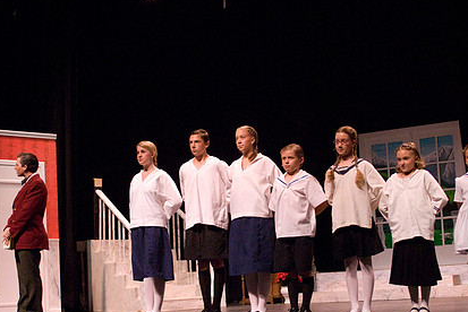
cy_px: 176
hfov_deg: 33.9
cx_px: 232
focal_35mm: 59
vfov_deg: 23.0
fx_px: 768
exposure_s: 1/200
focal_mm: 28
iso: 1600
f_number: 2.8
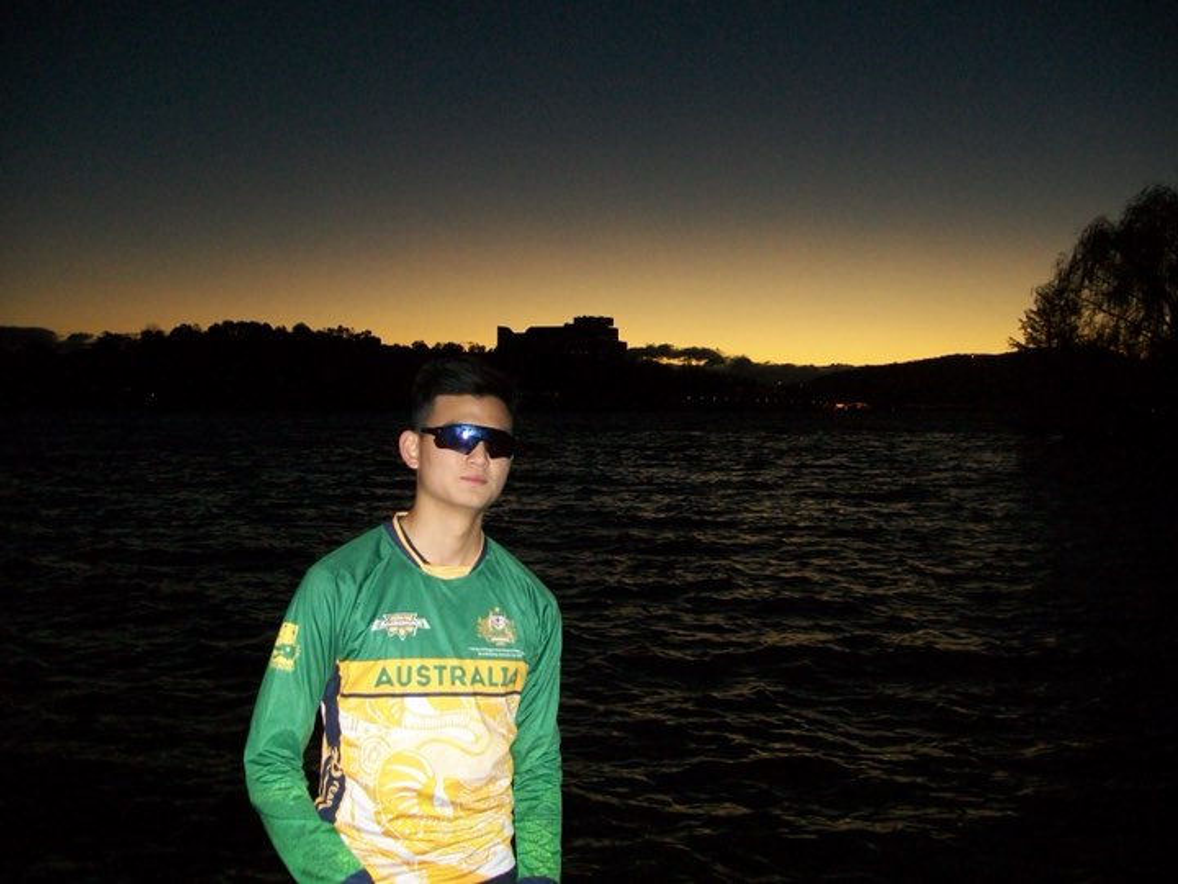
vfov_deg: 41.8
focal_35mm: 34
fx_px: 1157
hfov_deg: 54.0
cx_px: 589
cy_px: 442
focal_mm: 6.1
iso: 160
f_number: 2.7
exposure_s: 1/60
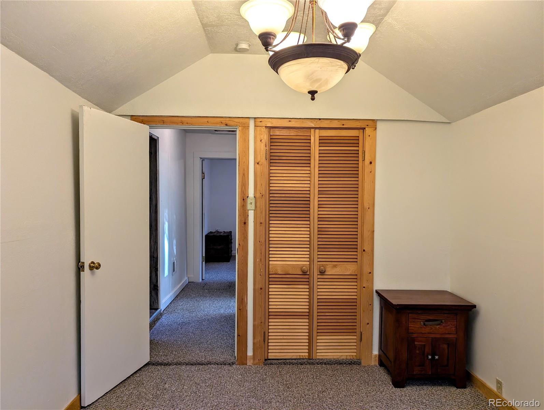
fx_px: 378
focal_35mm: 24
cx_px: 272
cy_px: 205
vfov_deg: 56.9
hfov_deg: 71.5
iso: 78
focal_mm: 6.9
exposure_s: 1/120
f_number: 1.68
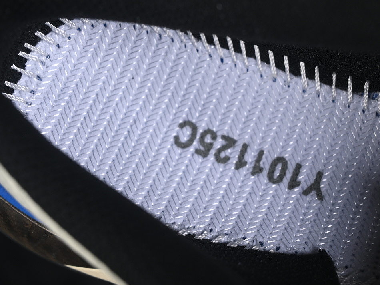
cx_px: 210
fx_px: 900
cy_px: 143
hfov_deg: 23.8
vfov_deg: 18.0
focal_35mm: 82
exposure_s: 1/60
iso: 160
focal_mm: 50
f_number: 6.3
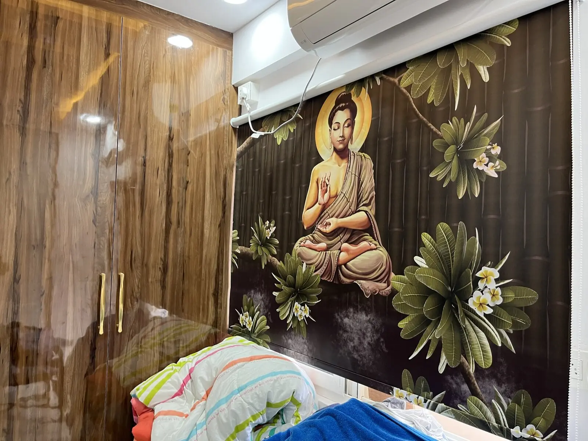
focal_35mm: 26
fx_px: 442
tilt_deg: +2.9
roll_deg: -1.0
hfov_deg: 67.3
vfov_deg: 53.1
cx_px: 294
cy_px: 220
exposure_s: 1/50
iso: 100
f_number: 1.6
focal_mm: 5.1
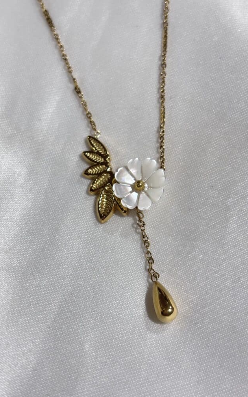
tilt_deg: -67.0
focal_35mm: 56
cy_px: 198
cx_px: 124
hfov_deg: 23.1
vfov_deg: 36.3
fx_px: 606
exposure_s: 1/158
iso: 32
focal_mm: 5.96
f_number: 1.6
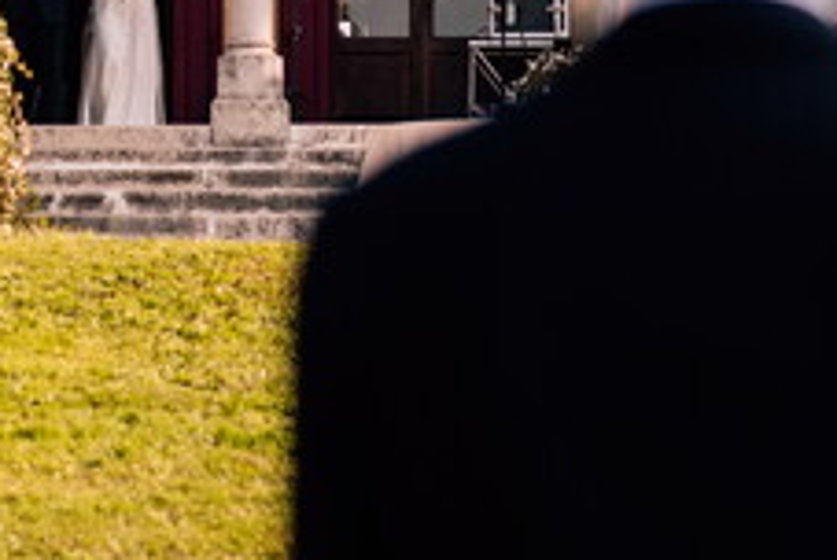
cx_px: 66
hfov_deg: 9.3
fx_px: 5145
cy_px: -33
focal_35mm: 221
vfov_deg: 6.2
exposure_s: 1/800
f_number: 2.8
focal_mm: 85
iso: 125
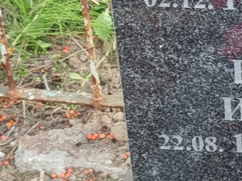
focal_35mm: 155
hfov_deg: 12.2
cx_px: 344
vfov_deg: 9.5
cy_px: 14
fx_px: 1083
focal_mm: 5.31
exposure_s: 1/50
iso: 50
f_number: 1.7
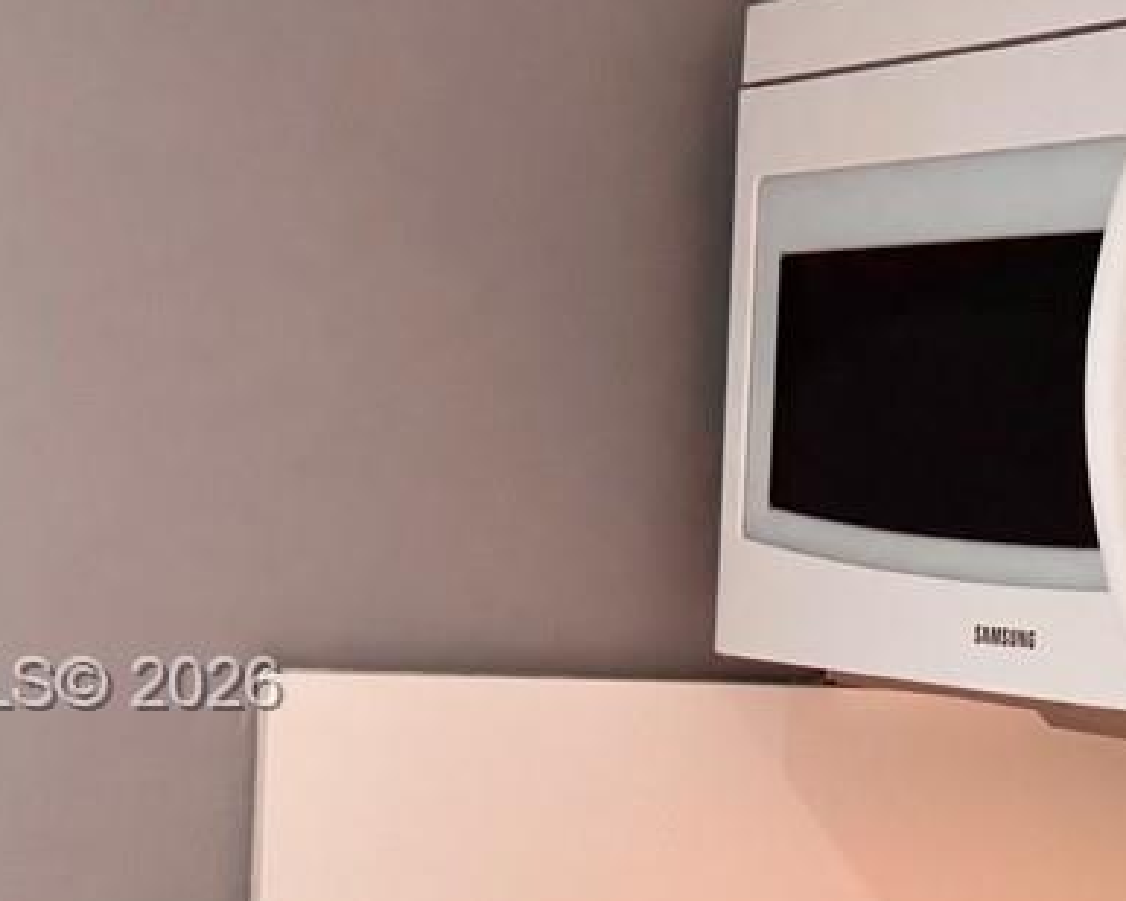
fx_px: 3233
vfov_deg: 15.8
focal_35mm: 97
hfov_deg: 17.6
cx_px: 1707
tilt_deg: -2.8
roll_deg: -3.5
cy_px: 688
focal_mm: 6.76
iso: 125
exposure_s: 1/120
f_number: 1.78
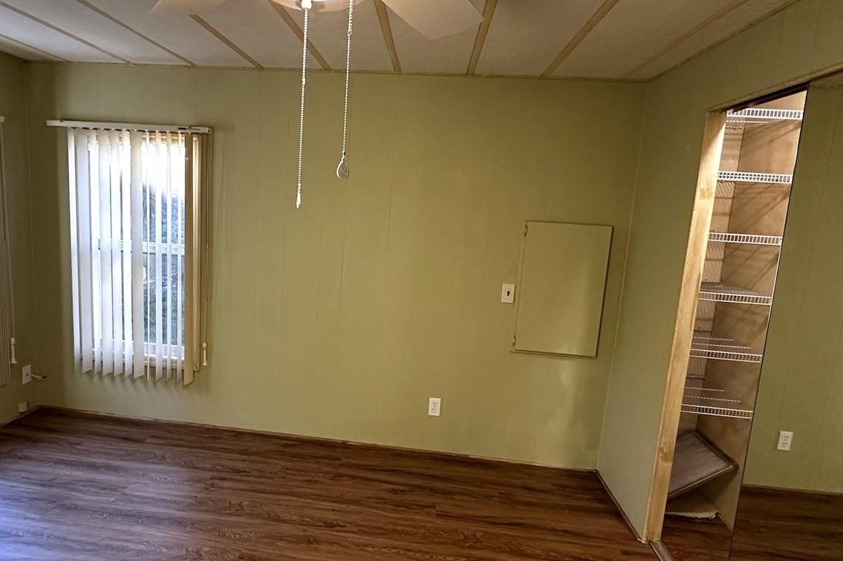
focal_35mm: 22
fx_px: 515
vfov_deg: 57.2
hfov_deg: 78.2
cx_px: 368
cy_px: 275
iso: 250
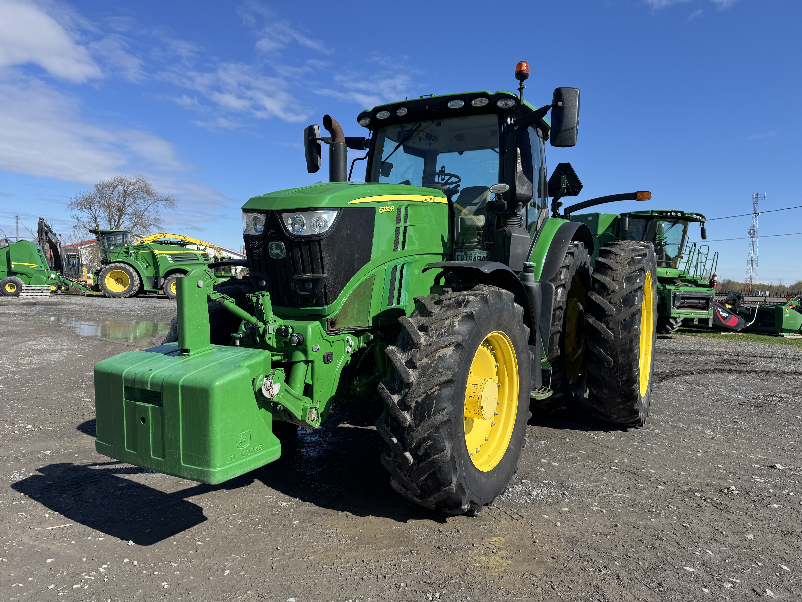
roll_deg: -0.8
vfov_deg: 56.8
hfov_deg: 71.6
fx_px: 556
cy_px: 301
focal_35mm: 24
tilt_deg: -2.7
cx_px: 401
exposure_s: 1/3802
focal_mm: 6.76
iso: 80
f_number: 1.78
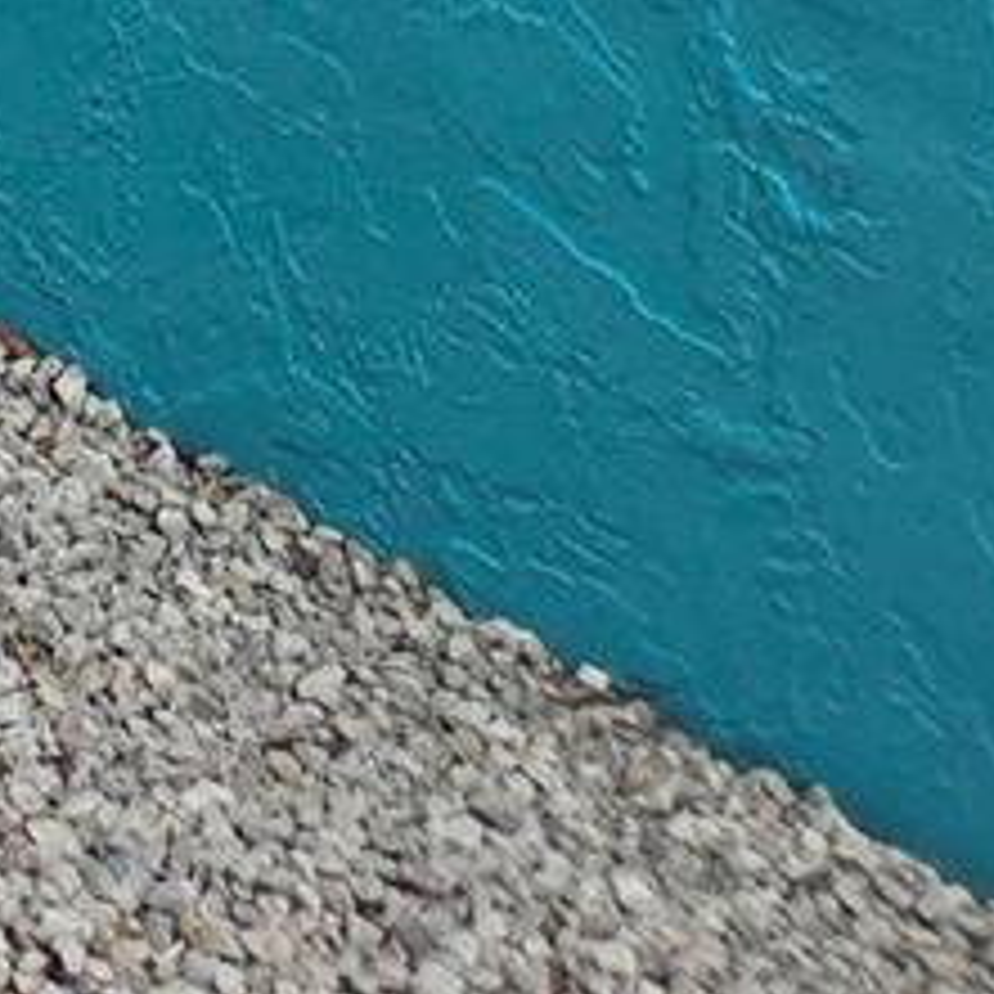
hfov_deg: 9.2
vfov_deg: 10.2
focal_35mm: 147
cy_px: -1480
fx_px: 4776
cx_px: -2123
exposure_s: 1/3569
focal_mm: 5.4
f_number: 1.8
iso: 80
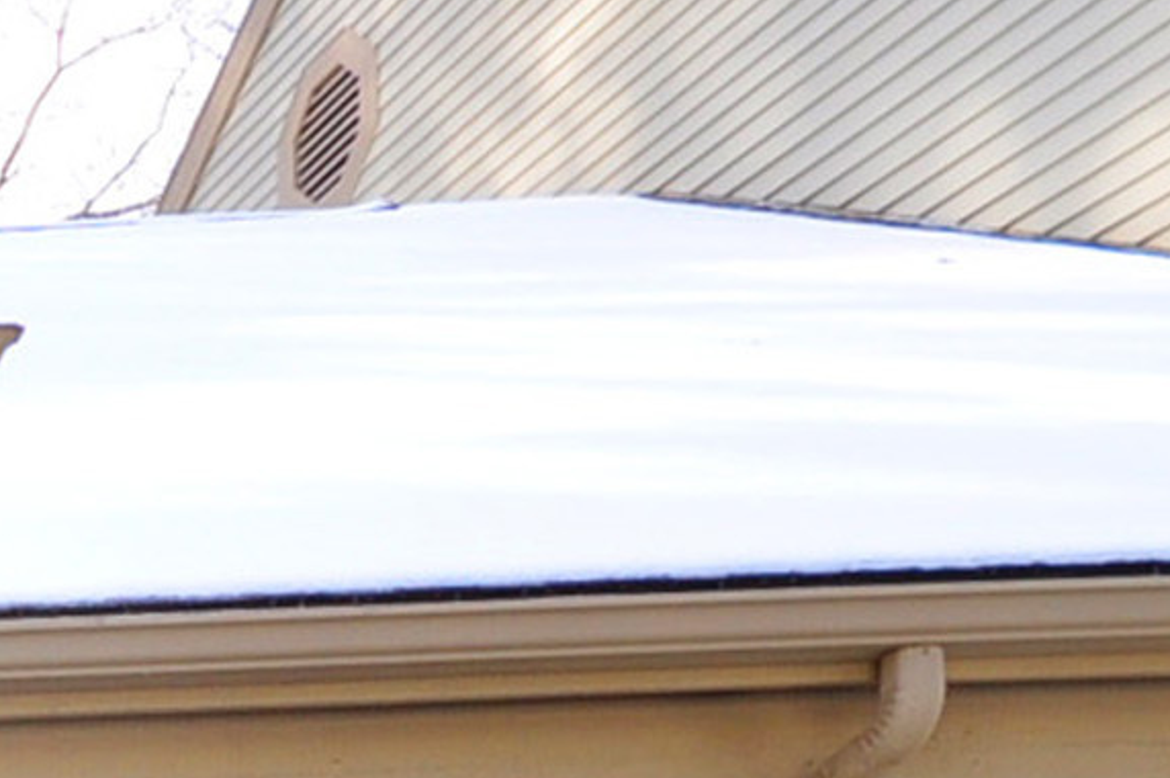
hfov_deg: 16.2
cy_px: 1572
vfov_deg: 14.7
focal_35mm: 76
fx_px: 2467
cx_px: -1454
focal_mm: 10
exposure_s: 1/100
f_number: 8
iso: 250
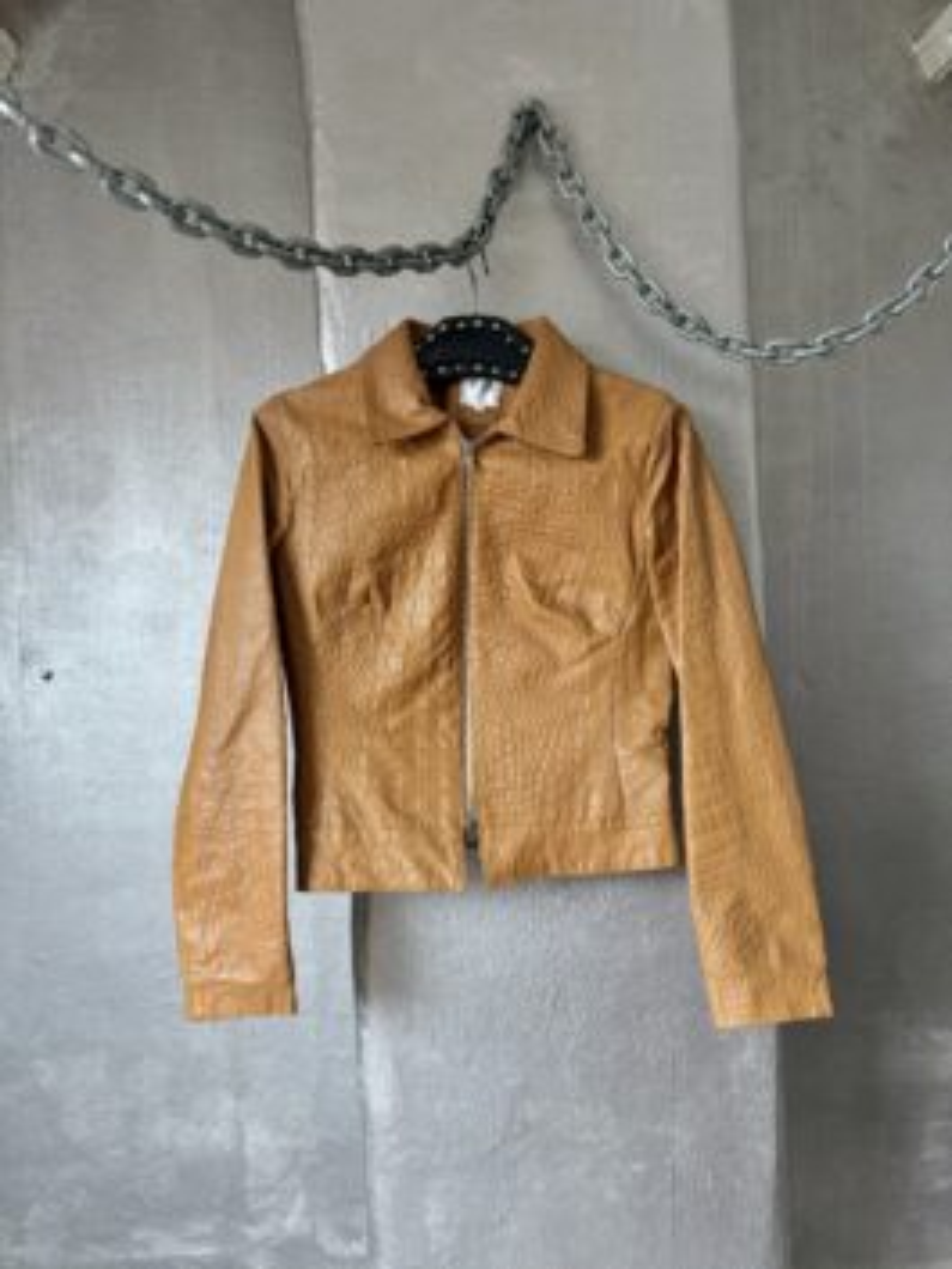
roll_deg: +0.4
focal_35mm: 24
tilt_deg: -1.5
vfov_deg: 71.6
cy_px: 634
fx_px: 880
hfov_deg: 56.8
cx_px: 476
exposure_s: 1/115
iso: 200
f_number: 1.78
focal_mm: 6.76
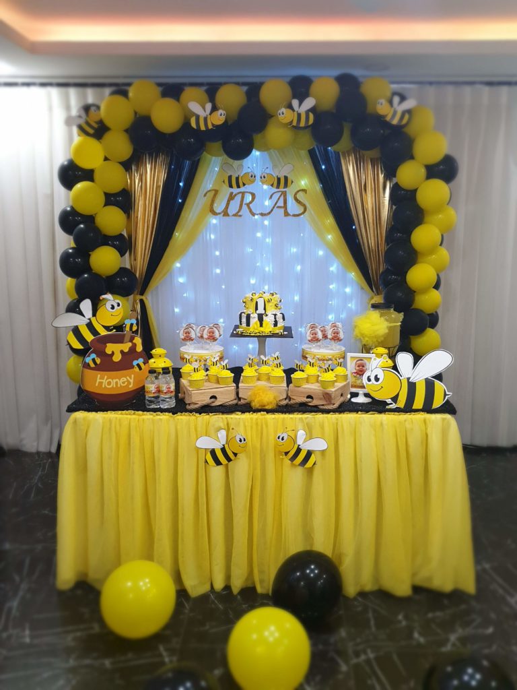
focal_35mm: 26
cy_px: 345
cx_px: 258
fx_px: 518
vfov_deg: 67.3
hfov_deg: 53.1
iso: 160
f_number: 1.5
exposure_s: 1/50
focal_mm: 4.3
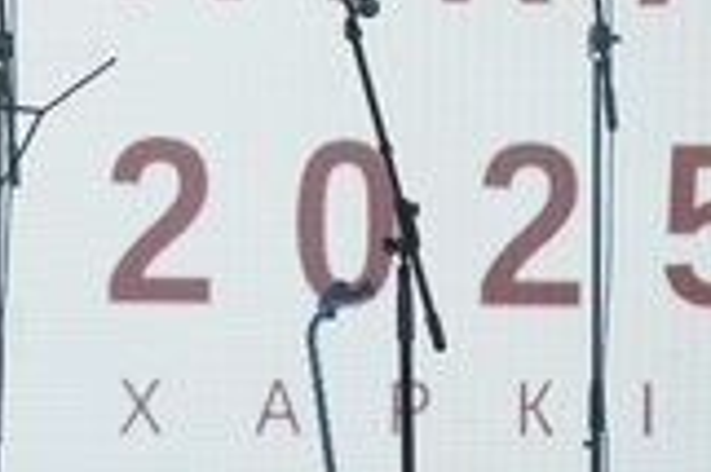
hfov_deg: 4.2
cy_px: -57
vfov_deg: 2.8
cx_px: 155
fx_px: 9589
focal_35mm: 486
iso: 800
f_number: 5.6
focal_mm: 196
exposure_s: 1/320
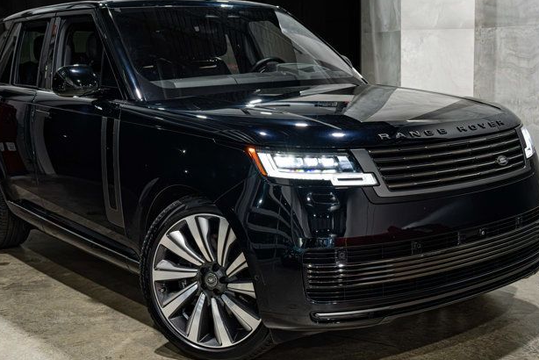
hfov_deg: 36.2
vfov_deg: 24.6
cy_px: 169
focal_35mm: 55
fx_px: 824
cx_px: 270
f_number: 5
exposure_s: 1/60
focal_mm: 33
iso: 1600
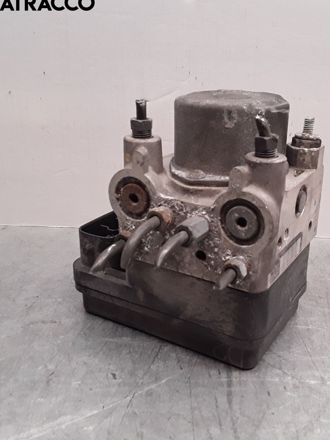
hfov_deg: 37.4
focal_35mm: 38
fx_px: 483
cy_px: 217
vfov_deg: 49.0
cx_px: 214
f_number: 1.9
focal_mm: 2.91
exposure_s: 1/100
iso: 100
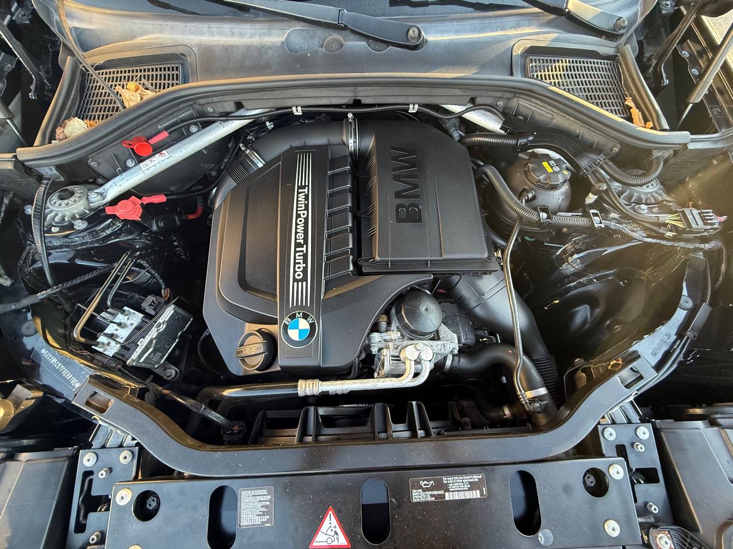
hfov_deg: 102.1
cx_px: 366
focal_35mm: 14
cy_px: 274
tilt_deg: -63.6
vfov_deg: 85.7
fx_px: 296
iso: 320
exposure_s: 1/94
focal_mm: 2.22
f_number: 2.2
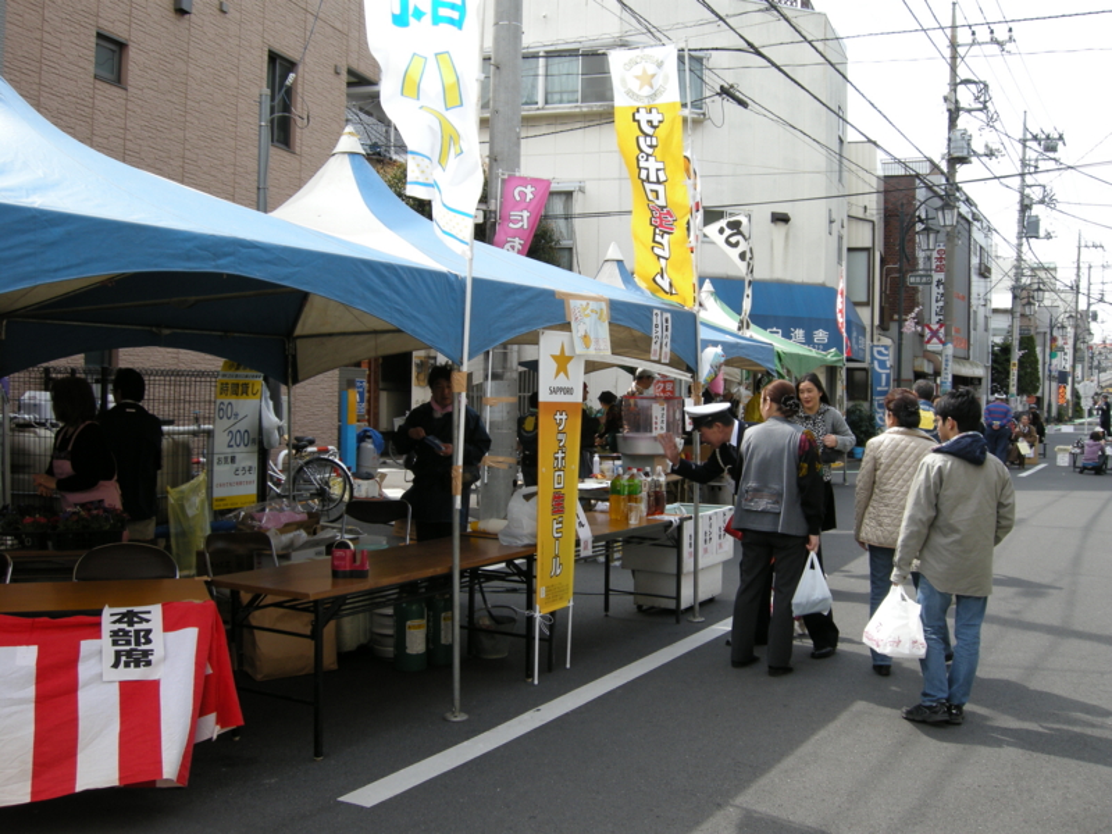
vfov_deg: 40.7
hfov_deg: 52.6
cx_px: 556
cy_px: 417
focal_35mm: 35
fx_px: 1124
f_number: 4.3
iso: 64
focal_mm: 7.5
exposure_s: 1/170
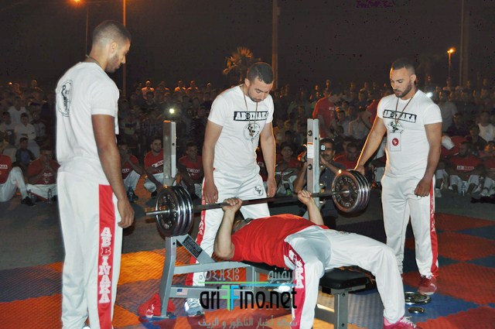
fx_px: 721
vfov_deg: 25.7
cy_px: 164
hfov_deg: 37.9
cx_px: 248
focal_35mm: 52
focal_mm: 35
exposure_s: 1/60
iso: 800
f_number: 4.5
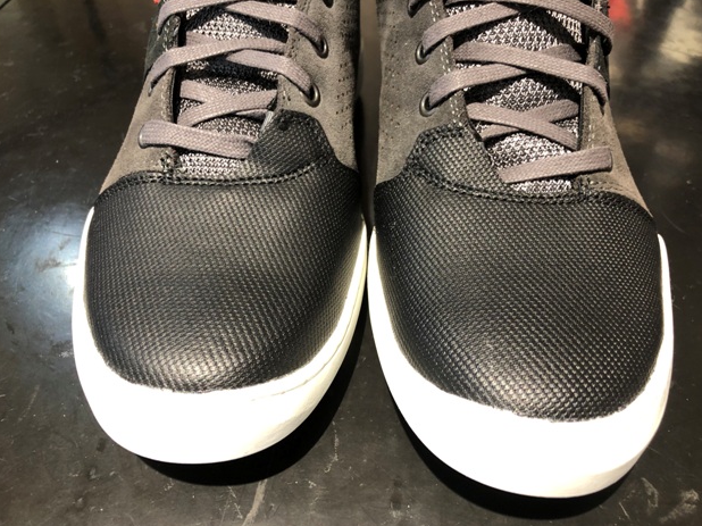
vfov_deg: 48.2
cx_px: 358
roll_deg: +0.5
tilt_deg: -43.5
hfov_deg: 61.7
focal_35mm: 29
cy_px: 268
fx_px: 588
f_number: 1.8
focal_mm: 4
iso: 40
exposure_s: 1/15
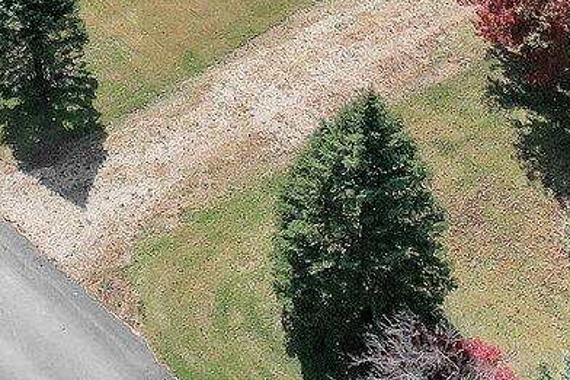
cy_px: -432
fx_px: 1820
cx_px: 140
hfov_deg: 17.7
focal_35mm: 115
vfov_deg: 10.7
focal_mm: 8.38
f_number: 2.8
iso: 200
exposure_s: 1/2000
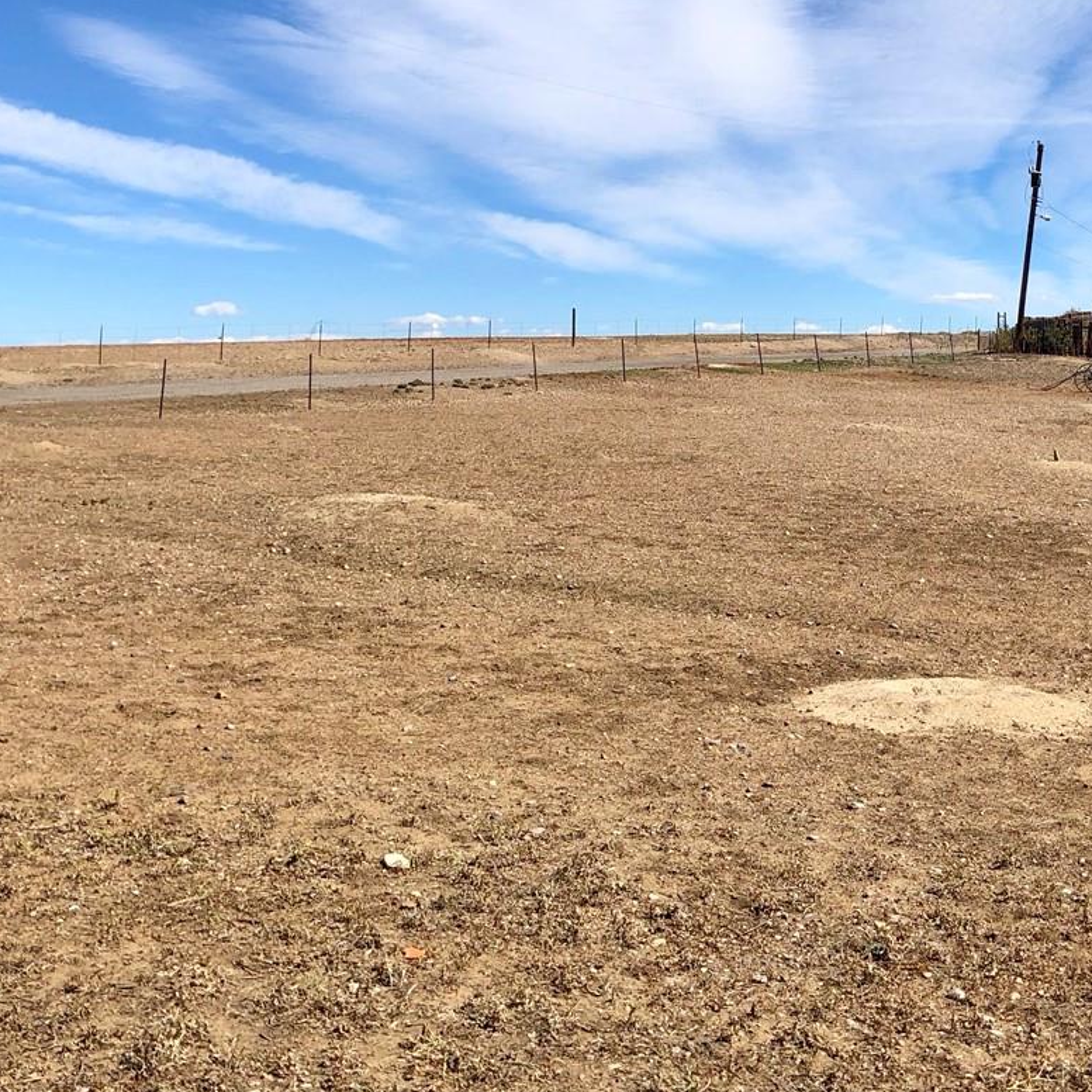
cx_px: 806
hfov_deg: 32.8
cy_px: 322
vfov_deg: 33.0
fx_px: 1820
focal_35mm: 51
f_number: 1.8
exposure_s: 1/2825
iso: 20
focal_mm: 4
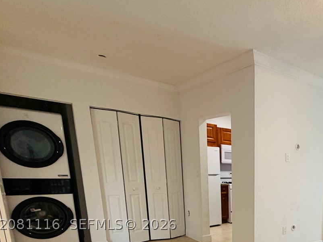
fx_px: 261
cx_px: 300
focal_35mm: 28
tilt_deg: -13.2
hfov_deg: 54.0
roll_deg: -1.9
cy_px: 224
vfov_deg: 44.6
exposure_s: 1/60
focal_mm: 2.22
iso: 200
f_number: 2.2
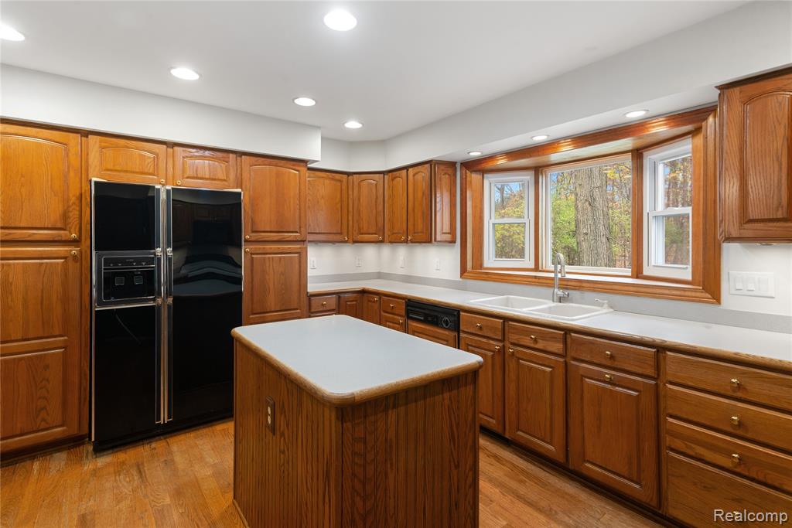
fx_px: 374
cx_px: 396
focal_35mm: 17
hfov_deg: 93.3
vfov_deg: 70.5
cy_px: 264
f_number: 9
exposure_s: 1/4
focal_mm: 17
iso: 320
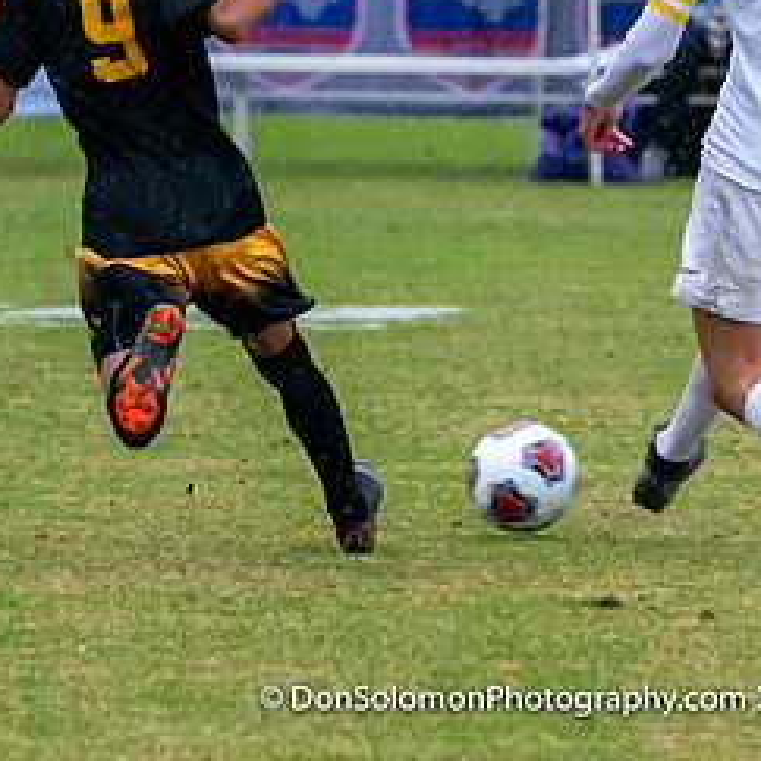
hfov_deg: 1.9
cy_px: 83
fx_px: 23032
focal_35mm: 926
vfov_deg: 1.9
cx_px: 821
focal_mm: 244
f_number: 5.6
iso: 3200
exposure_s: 1/1000
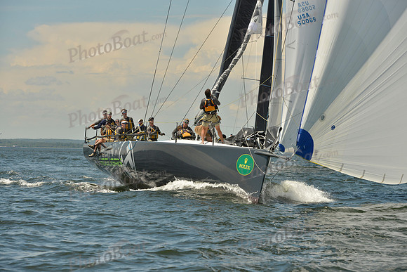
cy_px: 136
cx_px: 204
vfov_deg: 10.2
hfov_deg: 15.2
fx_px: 1527
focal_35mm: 135
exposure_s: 1/1600
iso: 280
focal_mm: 135
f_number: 9
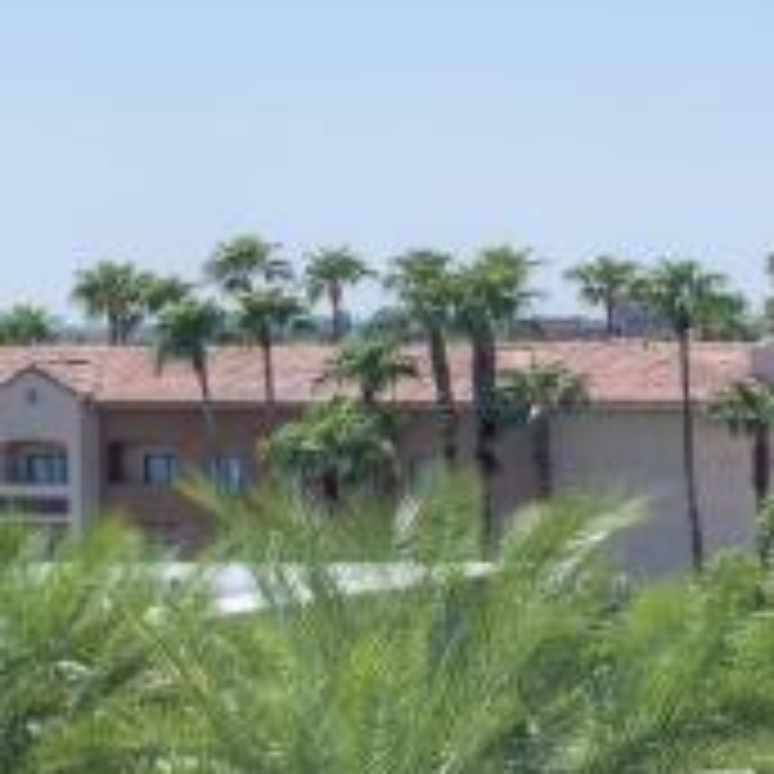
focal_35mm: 310
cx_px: -716
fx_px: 7842
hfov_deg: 5.5
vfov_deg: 5.6
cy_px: 117
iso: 100
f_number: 10
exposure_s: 1/320
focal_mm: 70
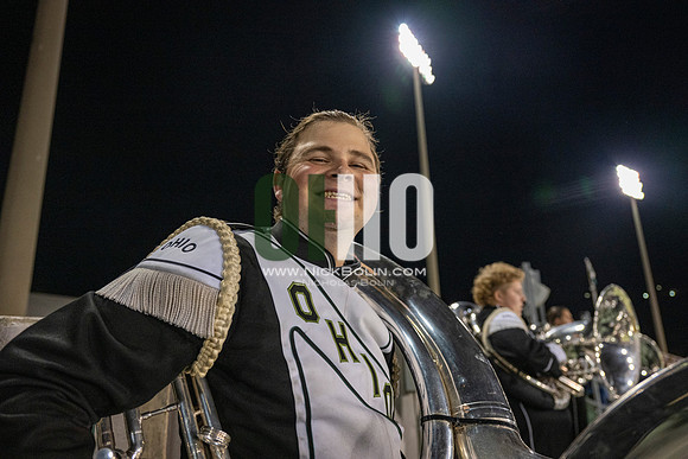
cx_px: 344
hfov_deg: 73.7
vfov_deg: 53.2
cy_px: 230
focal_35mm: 24
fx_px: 459
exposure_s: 1/500
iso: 2000
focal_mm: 24
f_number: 3.2
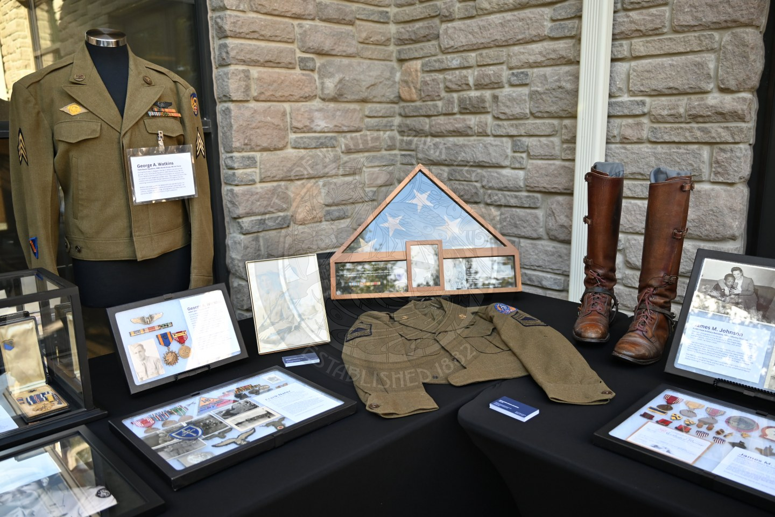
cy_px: 258
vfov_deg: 46.4
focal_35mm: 28
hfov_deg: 65.5
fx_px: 603
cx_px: 388
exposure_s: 1/160
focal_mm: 28
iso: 400
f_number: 4
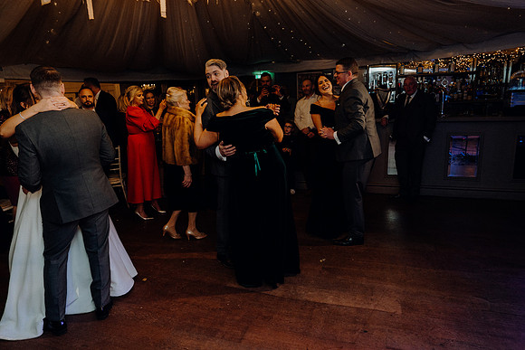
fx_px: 350
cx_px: 262
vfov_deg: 53.2
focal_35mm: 24
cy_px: 175
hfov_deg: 73.7
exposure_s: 1/160
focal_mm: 24
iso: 2500
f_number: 3.5
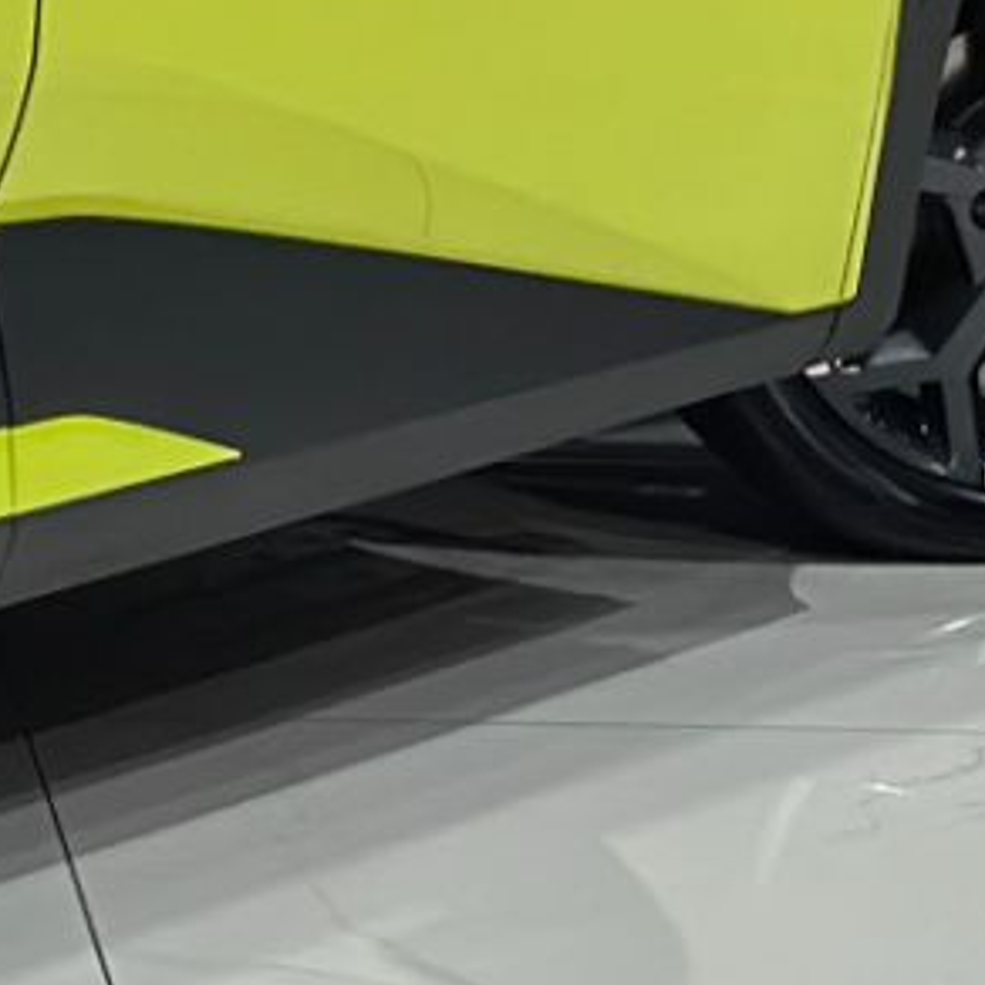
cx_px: -1100
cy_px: -142
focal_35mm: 279
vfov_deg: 6.2
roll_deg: -0.6
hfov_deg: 6.1
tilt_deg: -9.5
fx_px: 8982
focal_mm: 6.86
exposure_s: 1/120
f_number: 1.78
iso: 125
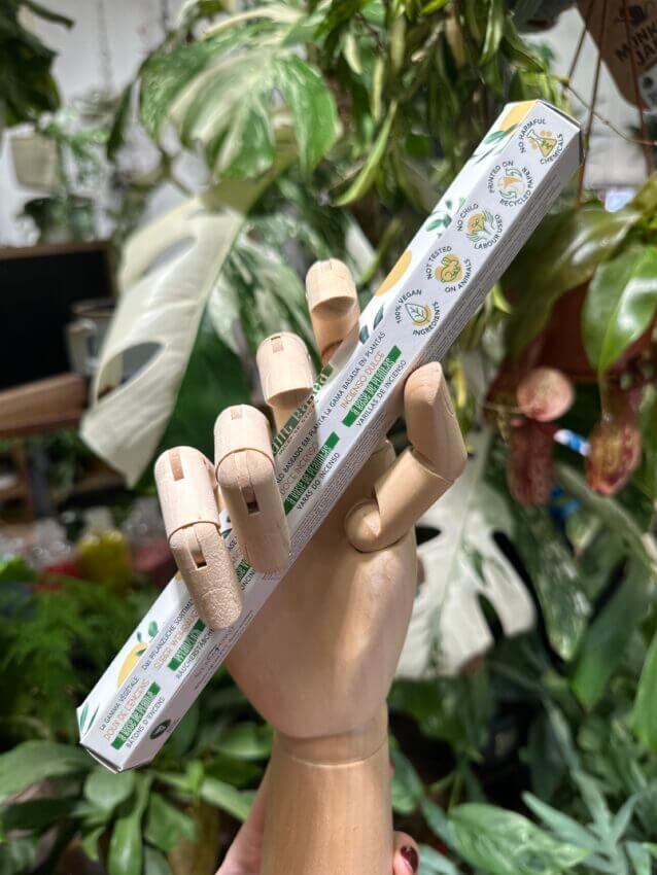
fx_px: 607
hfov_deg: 56.8
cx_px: 328
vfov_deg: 71.6
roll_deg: +3.2
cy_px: 438
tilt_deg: -19.2
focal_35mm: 24
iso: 80
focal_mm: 6.9
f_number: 1.8
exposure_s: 1/100
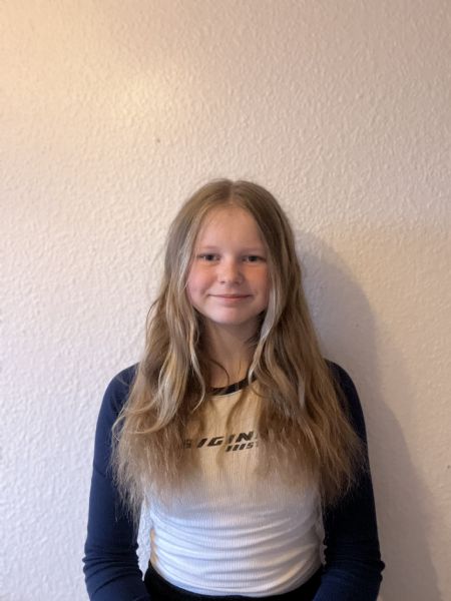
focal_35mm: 30
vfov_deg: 60.0
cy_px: 300
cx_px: 226
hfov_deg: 46.8
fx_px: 521
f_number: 2.2
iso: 640
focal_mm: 2.71
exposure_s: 1/25
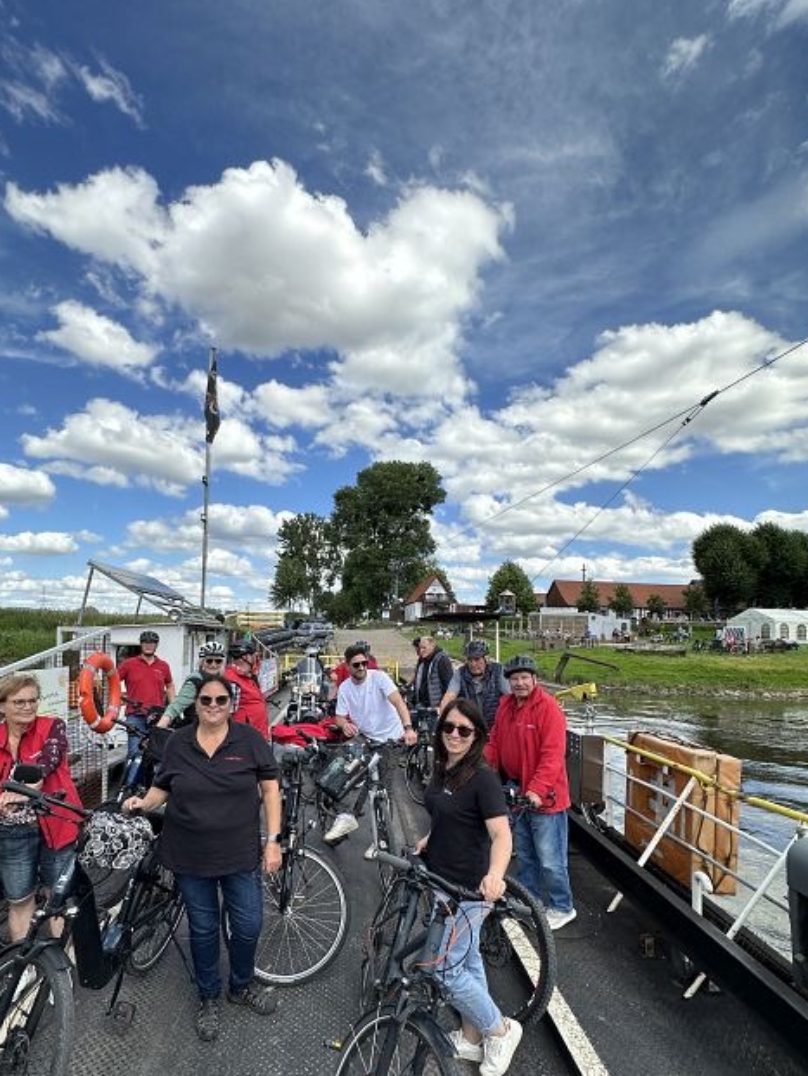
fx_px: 560
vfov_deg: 86.7
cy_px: 640
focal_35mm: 18
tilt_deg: -0.8
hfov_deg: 71.4
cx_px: 355
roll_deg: -1.9
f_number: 2.2
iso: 50
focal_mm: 2.22
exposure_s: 1/1553
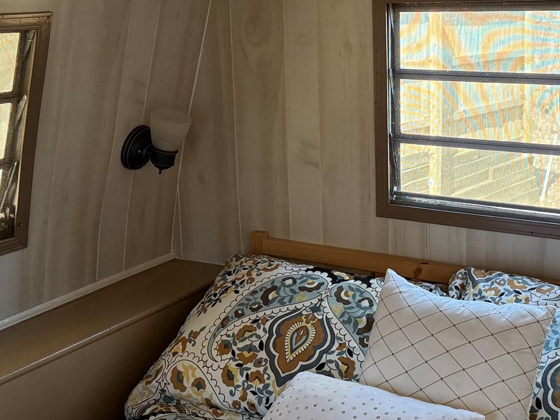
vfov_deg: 27.4
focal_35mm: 53
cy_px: 153
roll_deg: +0.0
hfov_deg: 36.0
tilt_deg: -9.5
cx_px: 344
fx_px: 858
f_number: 1.78
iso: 250
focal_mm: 6.76
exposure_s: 1/120
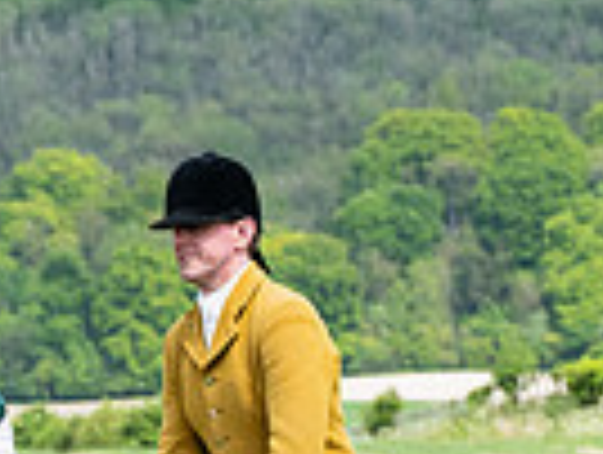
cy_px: 652
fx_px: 8376
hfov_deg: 4.1
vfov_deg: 3.1
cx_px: 318
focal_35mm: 480
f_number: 5
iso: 400
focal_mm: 74
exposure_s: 1/2000
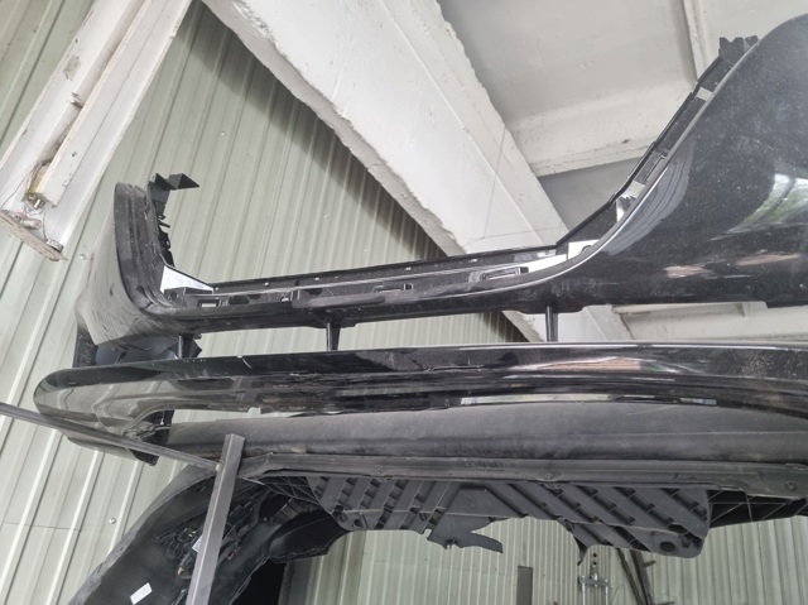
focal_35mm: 26
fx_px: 606
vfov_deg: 53.0
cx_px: 404
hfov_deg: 67.3
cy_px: 302
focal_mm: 5.4
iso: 250
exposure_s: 1/100
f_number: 1.8
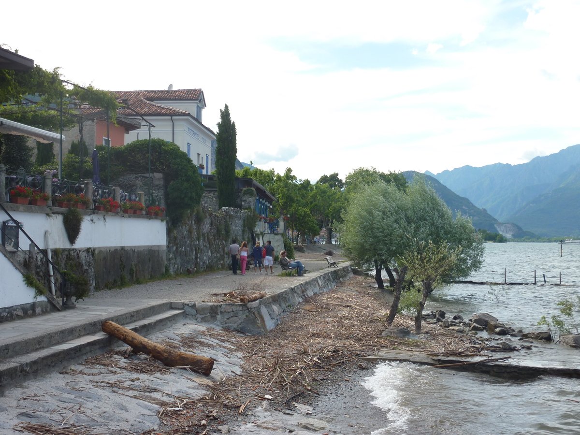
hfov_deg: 39.7
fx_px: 804
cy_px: 218
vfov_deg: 30.3
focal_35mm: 48
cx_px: 290
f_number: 4
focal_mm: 7.9
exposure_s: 1/400
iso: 80
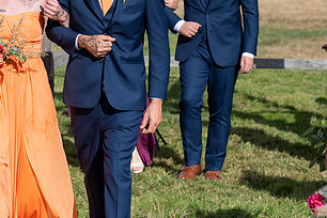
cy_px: 40
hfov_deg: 11.0
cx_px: 79
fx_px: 1689
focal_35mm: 186
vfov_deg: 7.4
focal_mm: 98
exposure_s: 1/5000
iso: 400
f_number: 5
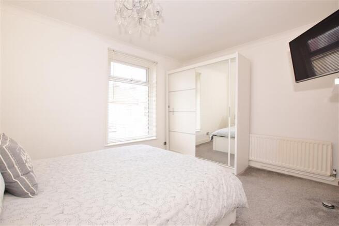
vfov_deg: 77.3
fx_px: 141
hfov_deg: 100.4
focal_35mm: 15
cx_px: 170
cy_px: 113
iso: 400
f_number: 13
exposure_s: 1/15
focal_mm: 10
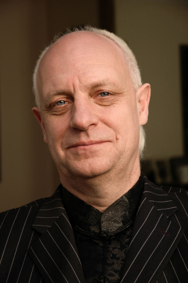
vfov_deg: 19.5
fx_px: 824
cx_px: 94
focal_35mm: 105
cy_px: 142
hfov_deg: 13.0
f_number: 4.5
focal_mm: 70
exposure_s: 1/50
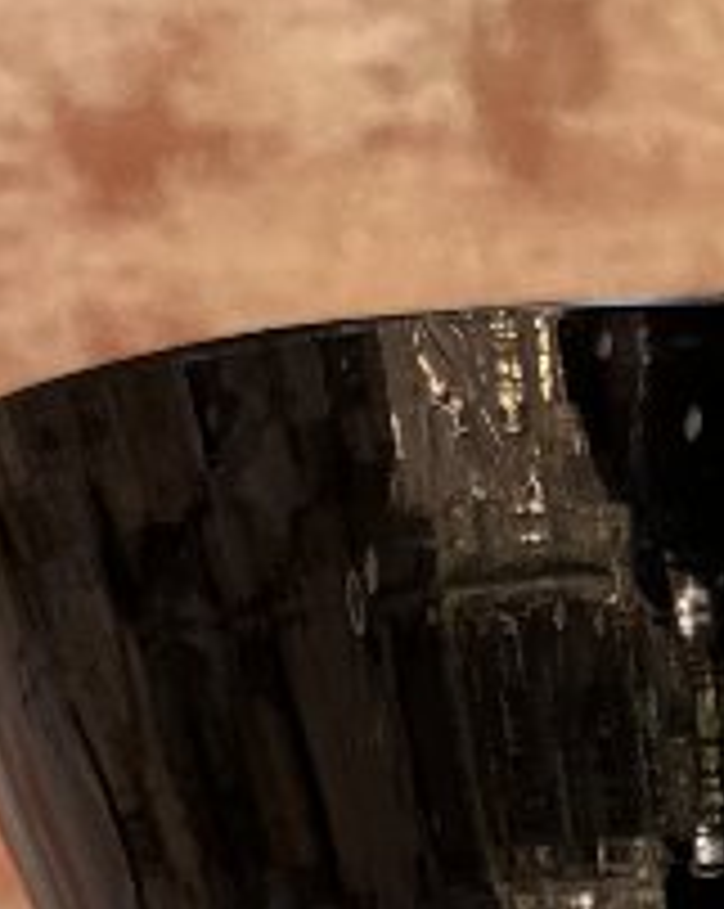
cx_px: 782
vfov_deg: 9.9
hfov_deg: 10.1
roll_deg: -0.7
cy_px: 2682
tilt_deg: -14.7
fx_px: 4054
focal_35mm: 151
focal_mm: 5.1
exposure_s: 1/122
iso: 40
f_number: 1.6
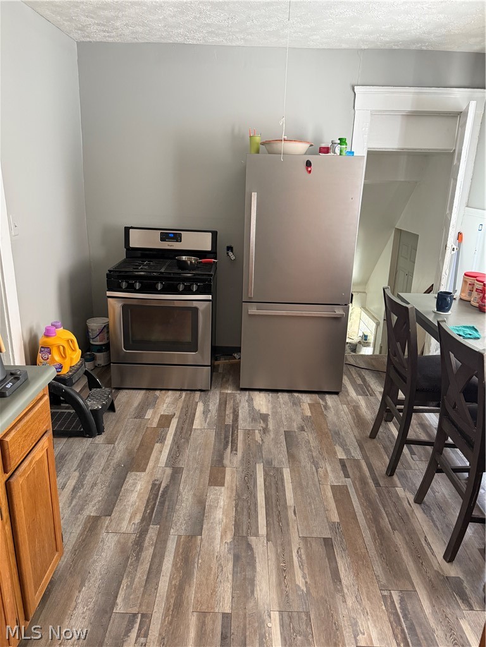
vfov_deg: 71.6
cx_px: 243
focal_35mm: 24
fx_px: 449
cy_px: 324
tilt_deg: -17.3
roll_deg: -1.7
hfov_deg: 56.8
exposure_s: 1/60
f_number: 1.78
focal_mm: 6.76
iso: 320
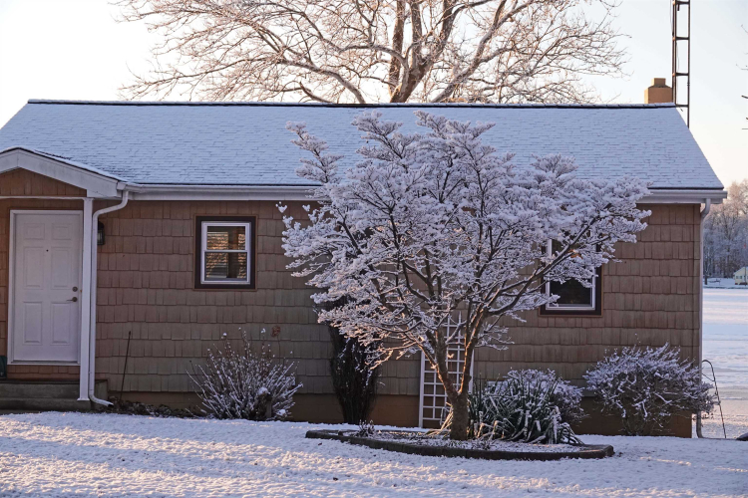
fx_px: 1683
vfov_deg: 16.9
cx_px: 374
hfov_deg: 25.1
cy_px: 249
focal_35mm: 81
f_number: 3.5
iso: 400
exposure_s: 1/640
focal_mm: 29.69
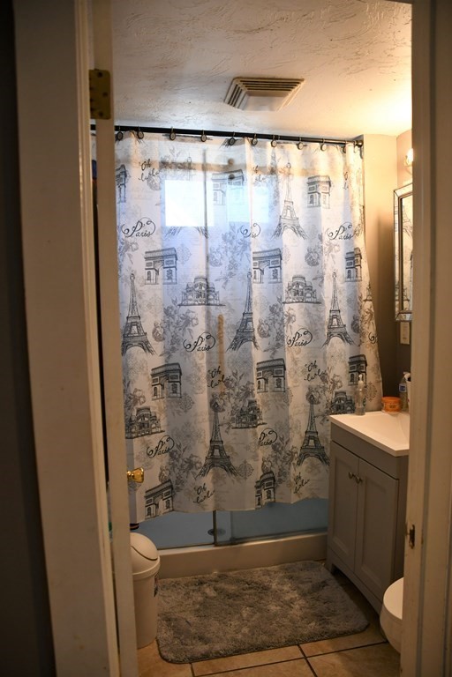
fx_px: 565
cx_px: 226
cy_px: 338
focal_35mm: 30
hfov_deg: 43.6
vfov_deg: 61.9
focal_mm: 20
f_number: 3.5
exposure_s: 1/160
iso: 800
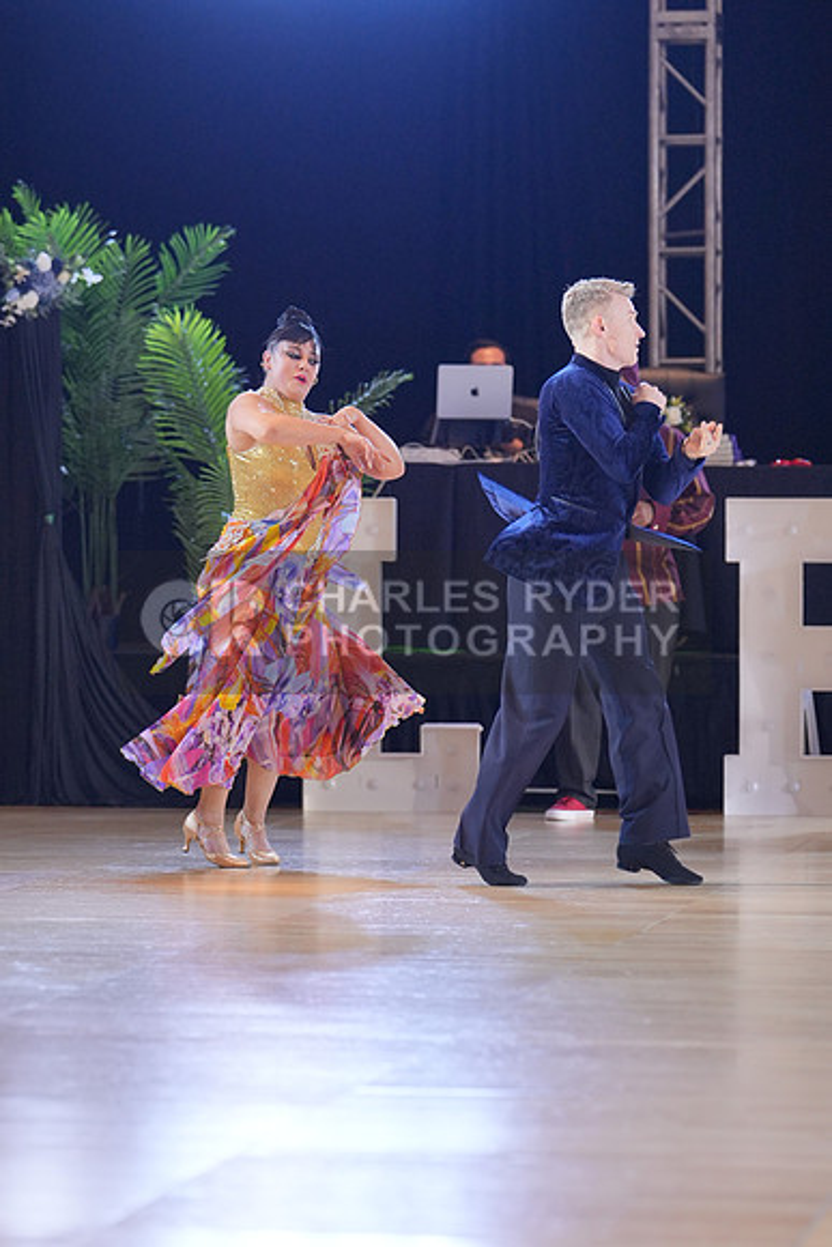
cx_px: 416
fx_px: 4885
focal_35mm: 141
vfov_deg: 14.5
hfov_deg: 9.7
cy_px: 624
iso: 1250
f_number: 2
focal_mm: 94
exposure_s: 1/500
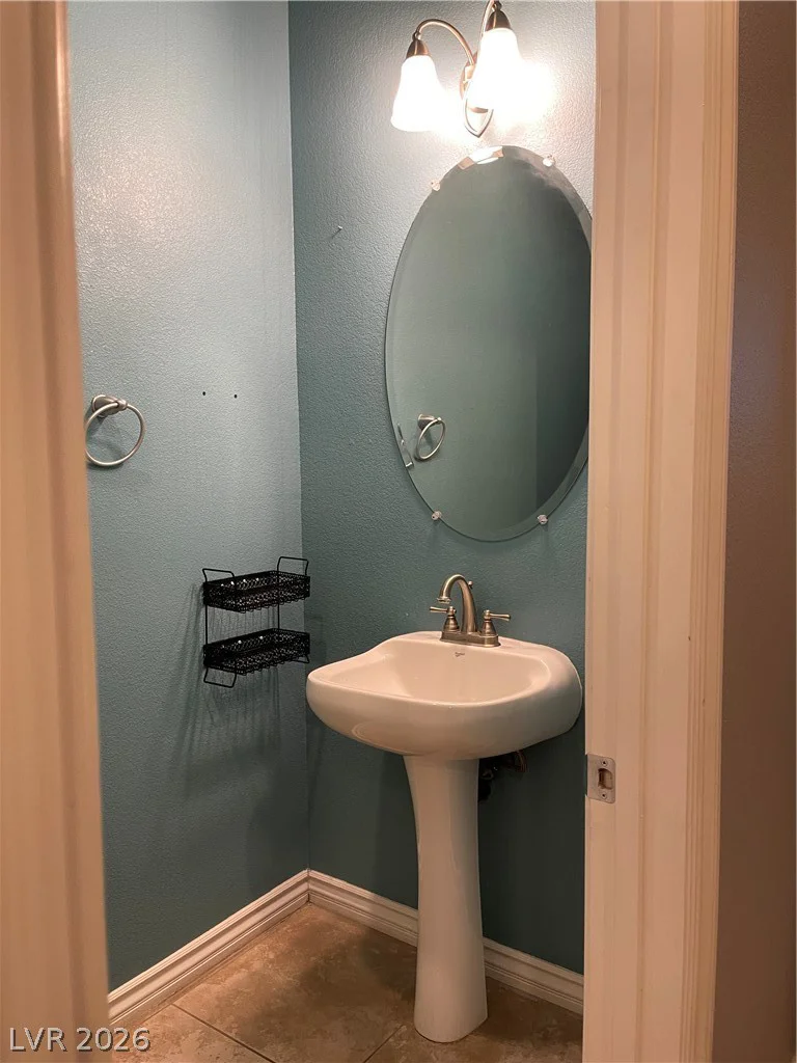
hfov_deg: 53.1
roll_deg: -0.1
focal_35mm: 26
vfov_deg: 67.3
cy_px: 532
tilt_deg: -4.4
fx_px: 798
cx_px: 398
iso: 200
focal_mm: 5.1
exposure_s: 1/60
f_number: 1.6
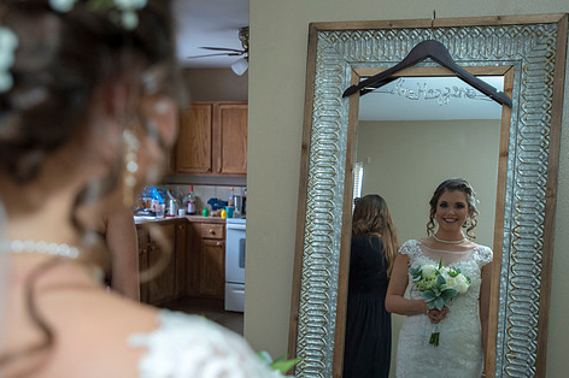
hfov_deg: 45.3
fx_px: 679
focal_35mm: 43
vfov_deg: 31.1
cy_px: 214
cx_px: 328
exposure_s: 1/100
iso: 1250
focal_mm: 35
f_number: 3.5
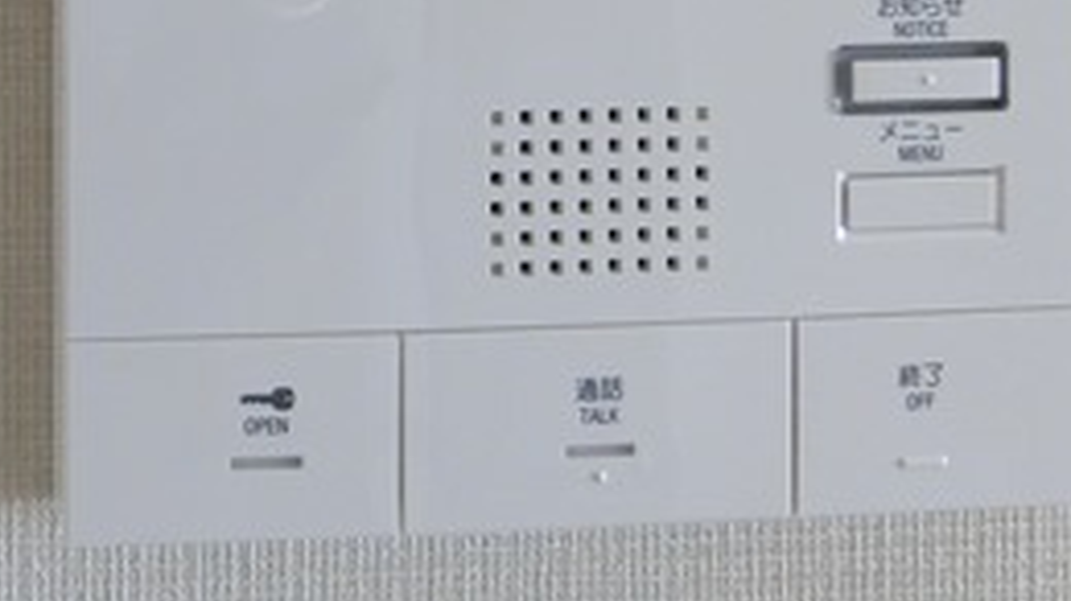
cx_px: 66
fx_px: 1448
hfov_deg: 37.4
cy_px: -202
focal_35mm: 51
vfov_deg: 21.1
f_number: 2.7
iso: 400
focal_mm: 4.06
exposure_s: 1/40
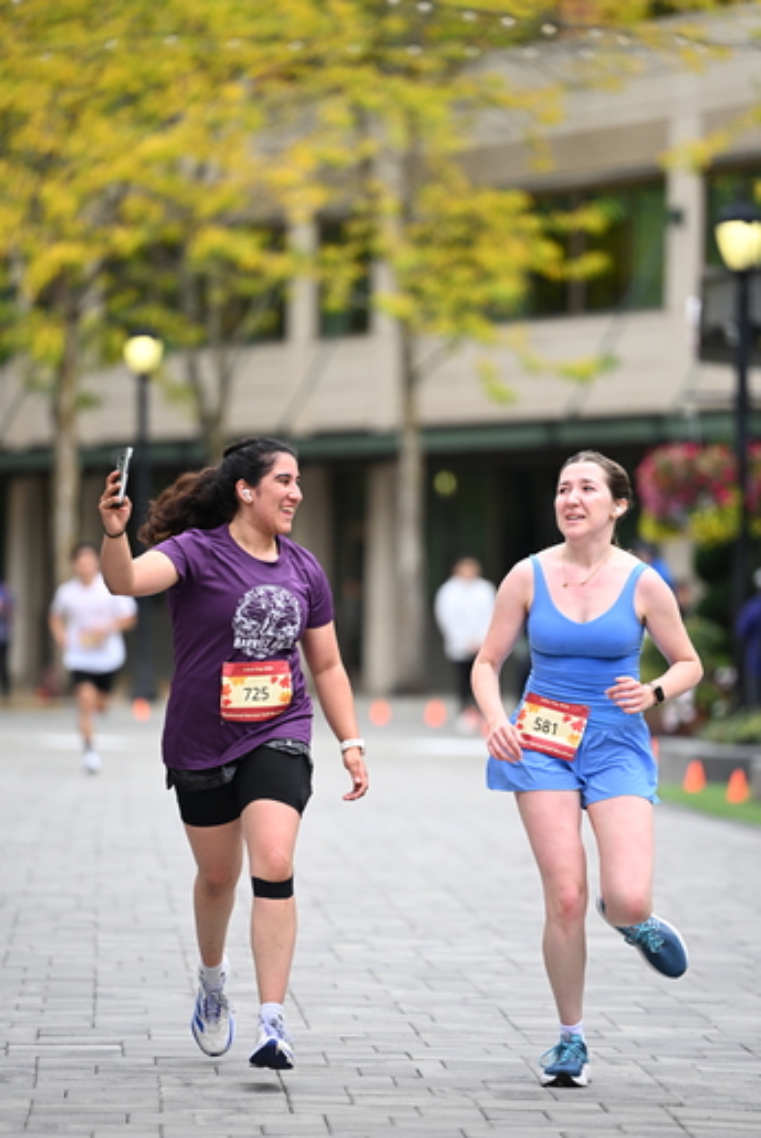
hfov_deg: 7.0
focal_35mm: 197
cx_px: 374
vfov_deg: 10.4
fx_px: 6234
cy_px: 602
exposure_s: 1/2000
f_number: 2.8
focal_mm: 185
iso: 640
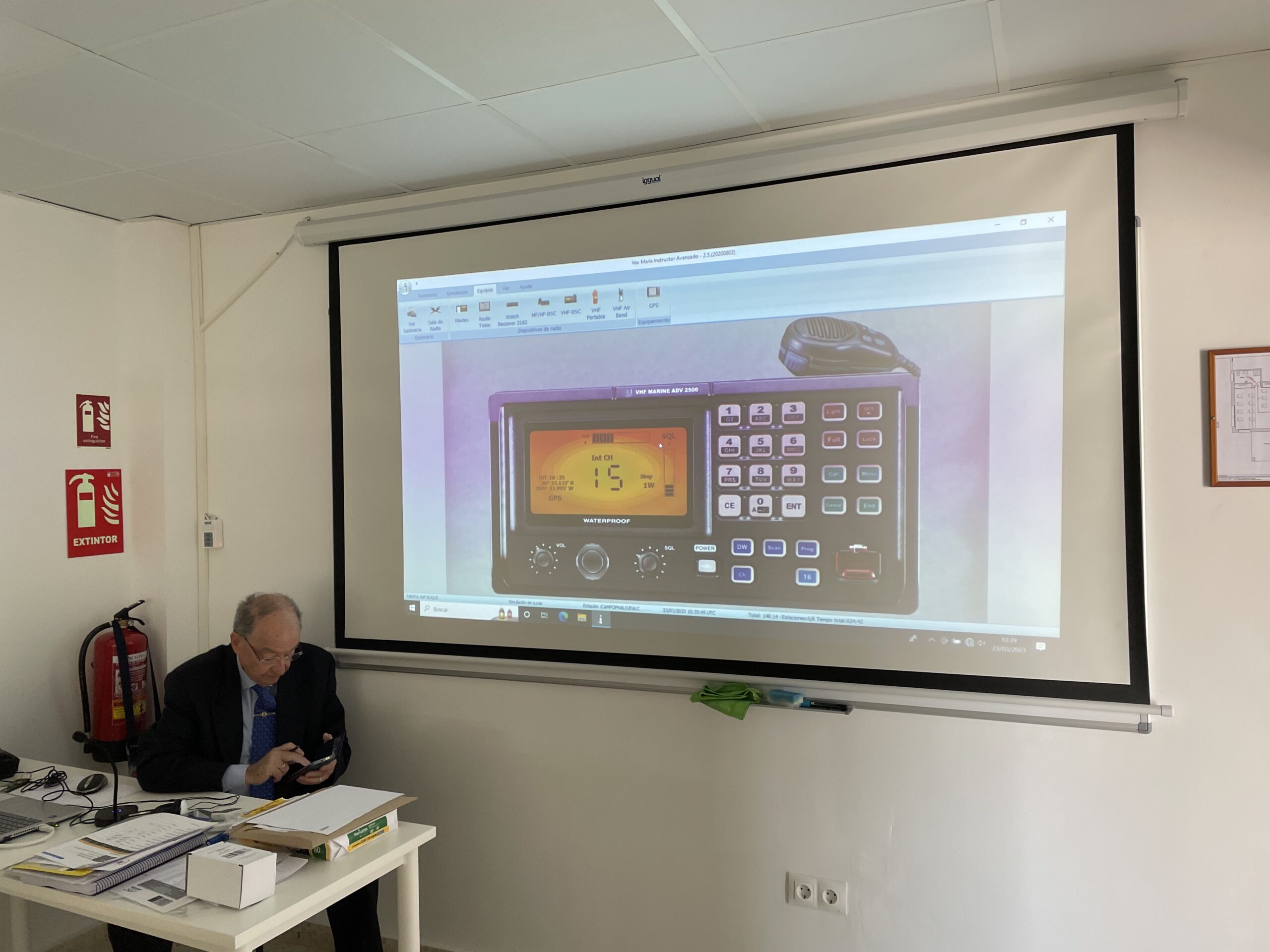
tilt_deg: +0.3
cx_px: 635
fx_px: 954
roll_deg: +2.2
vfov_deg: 53.1
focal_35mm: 26
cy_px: 476
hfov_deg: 67.3
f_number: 1.6
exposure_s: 1/120
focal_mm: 4.2
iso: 125
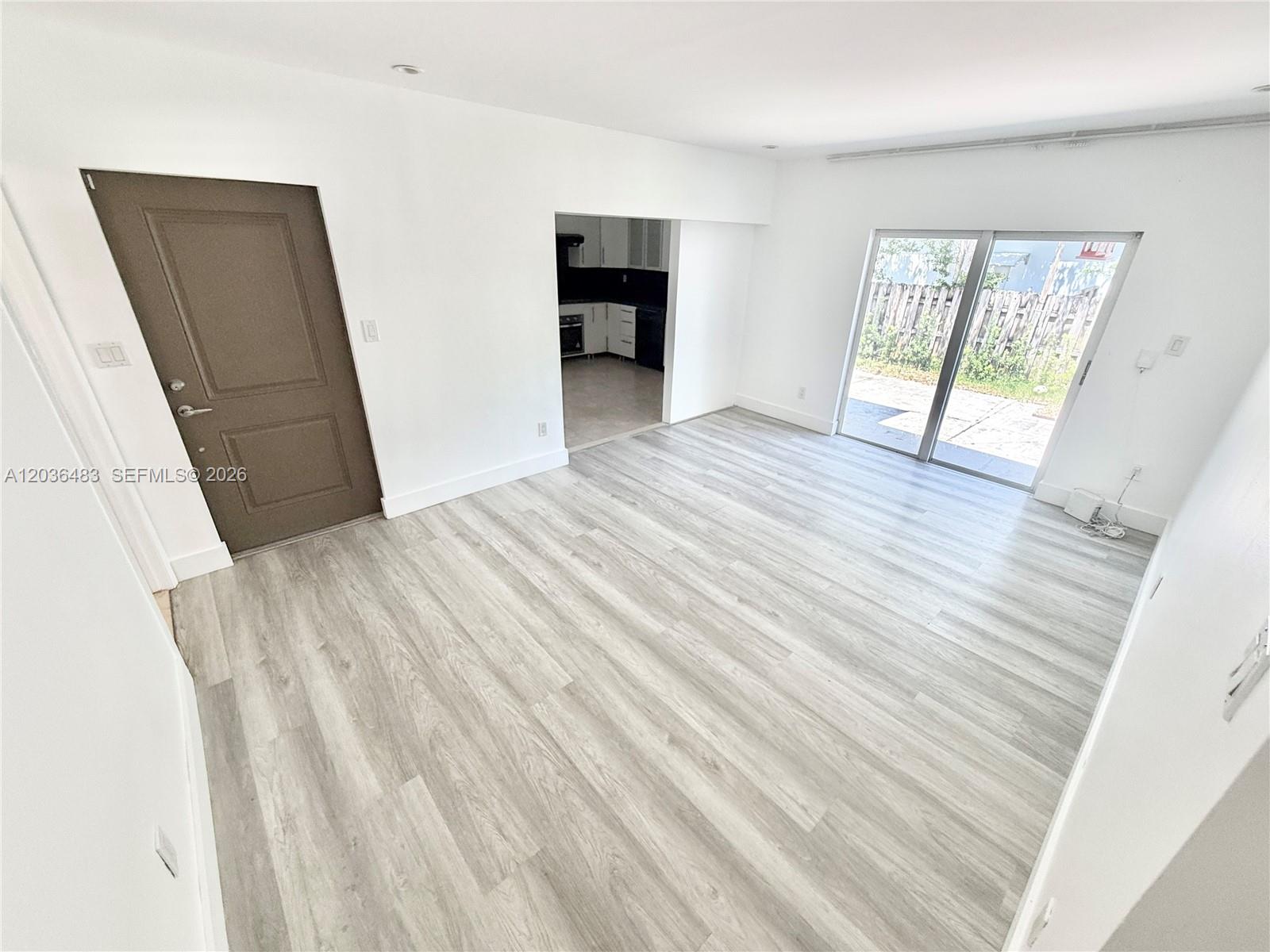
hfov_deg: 102.1
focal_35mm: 14
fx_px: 514
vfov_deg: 85.7
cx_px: 635
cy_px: 476
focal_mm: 2.22
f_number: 2.2
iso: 160
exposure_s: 1/120
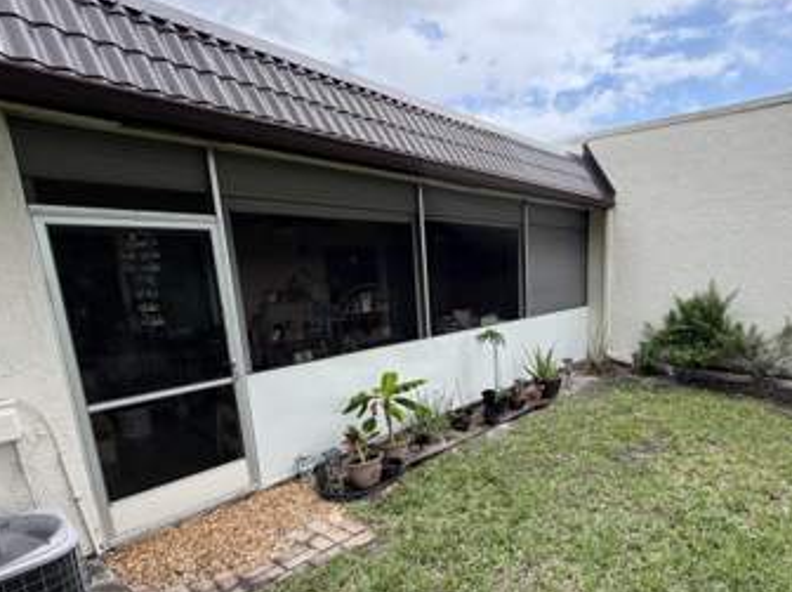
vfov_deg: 65.4
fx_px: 457
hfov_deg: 79.5
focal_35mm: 20
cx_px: 519
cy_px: 348
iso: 50
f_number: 2.2
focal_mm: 2.22
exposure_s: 1/228
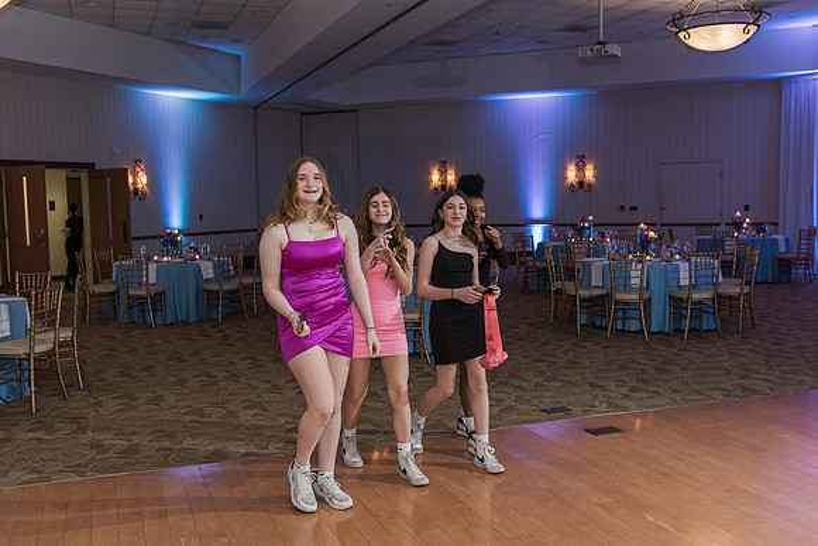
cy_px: 273
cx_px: 409
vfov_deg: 35.1
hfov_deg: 50.7
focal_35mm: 38
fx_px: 864
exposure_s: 1/100
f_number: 4
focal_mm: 38
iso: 800
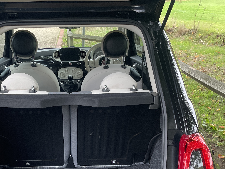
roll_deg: -1.3
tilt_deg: -23.4
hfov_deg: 39.1
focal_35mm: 48
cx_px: 73
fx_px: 312
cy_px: 140
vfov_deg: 29.4
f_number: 1.6
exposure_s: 1/121
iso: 125
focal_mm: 4.2
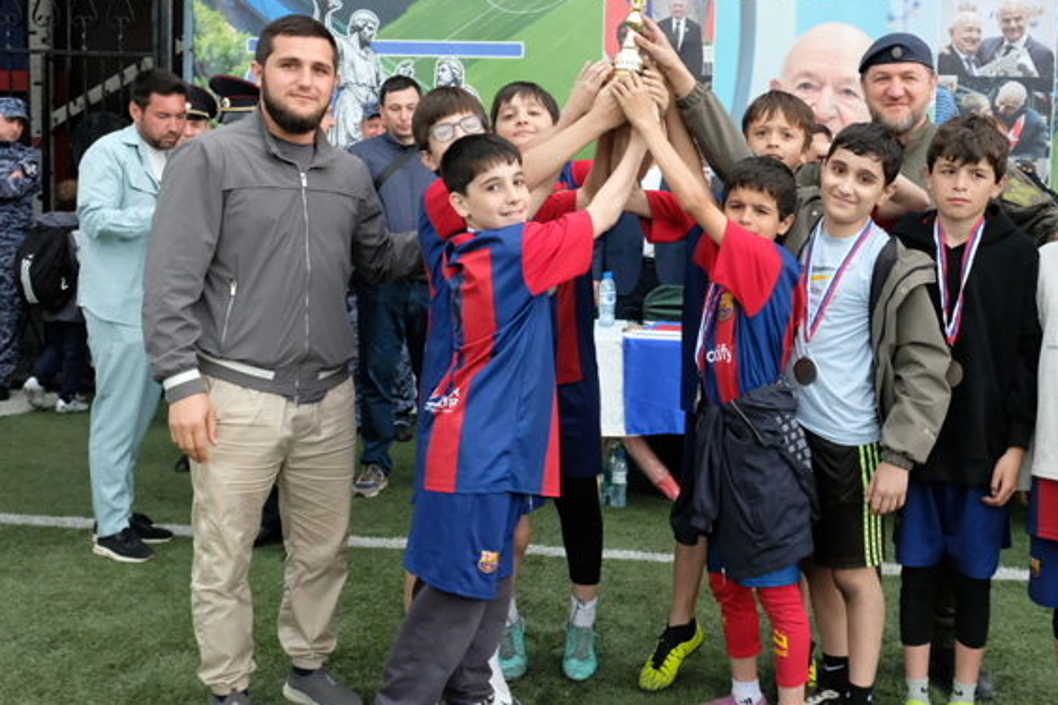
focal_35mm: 44
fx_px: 1293
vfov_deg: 30.5
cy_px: 310
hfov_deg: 44.2
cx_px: 654
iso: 8000
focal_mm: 22.3
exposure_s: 1/950
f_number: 5.6
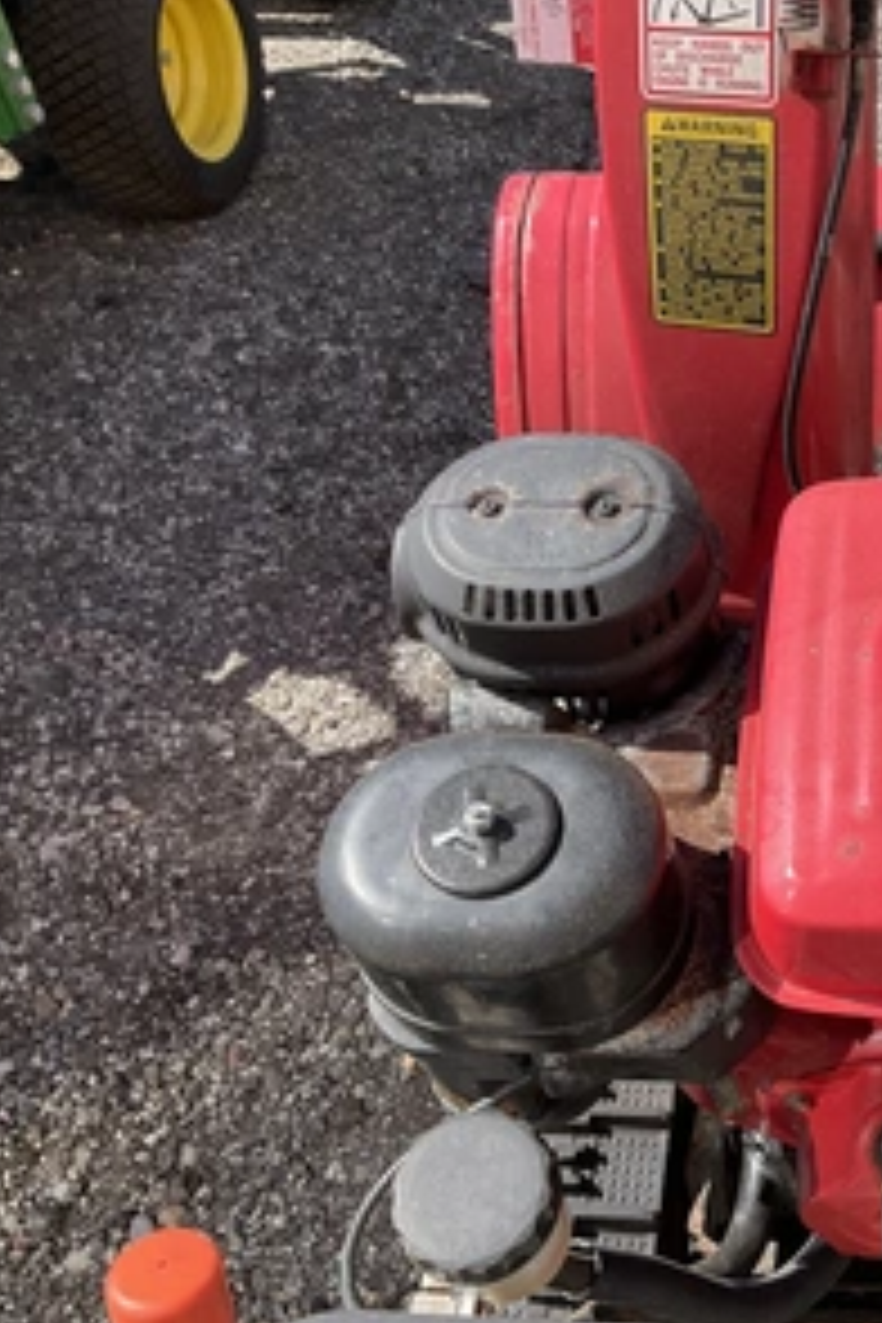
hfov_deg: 31.4
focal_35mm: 41
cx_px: 756
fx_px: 1507
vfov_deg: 47.4
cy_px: 670
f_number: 1.8
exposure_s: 1/816
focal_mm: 3
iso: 25
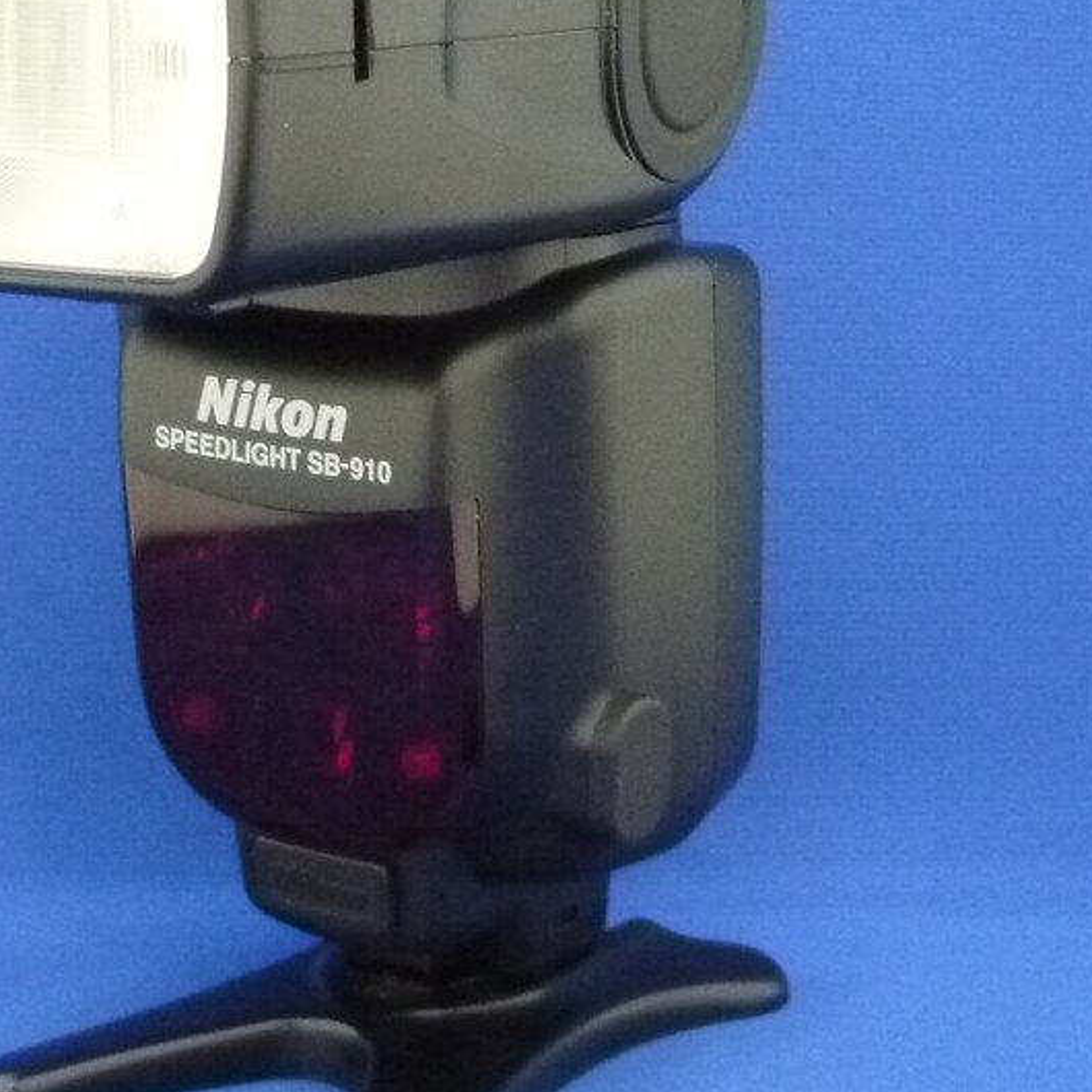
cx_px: 295
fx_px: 2712
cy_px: 406
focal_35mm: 76
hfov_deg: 22.6
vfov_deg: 22.7
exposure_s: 1/30
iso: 800
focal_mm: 6.8
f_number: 3.5
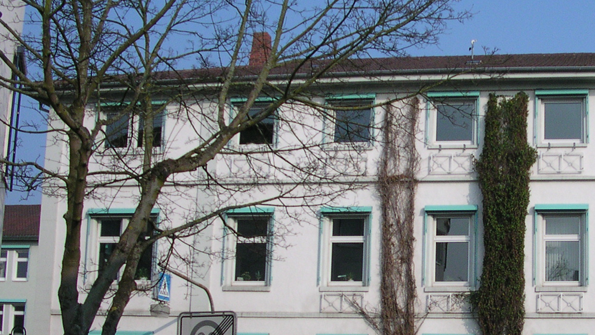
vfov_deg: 17.9
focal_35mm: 67
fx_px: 1057
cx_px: 481
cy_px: 260
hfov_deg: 30.6
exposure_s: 1/542
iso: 100
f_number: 4.5
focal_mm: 5.6
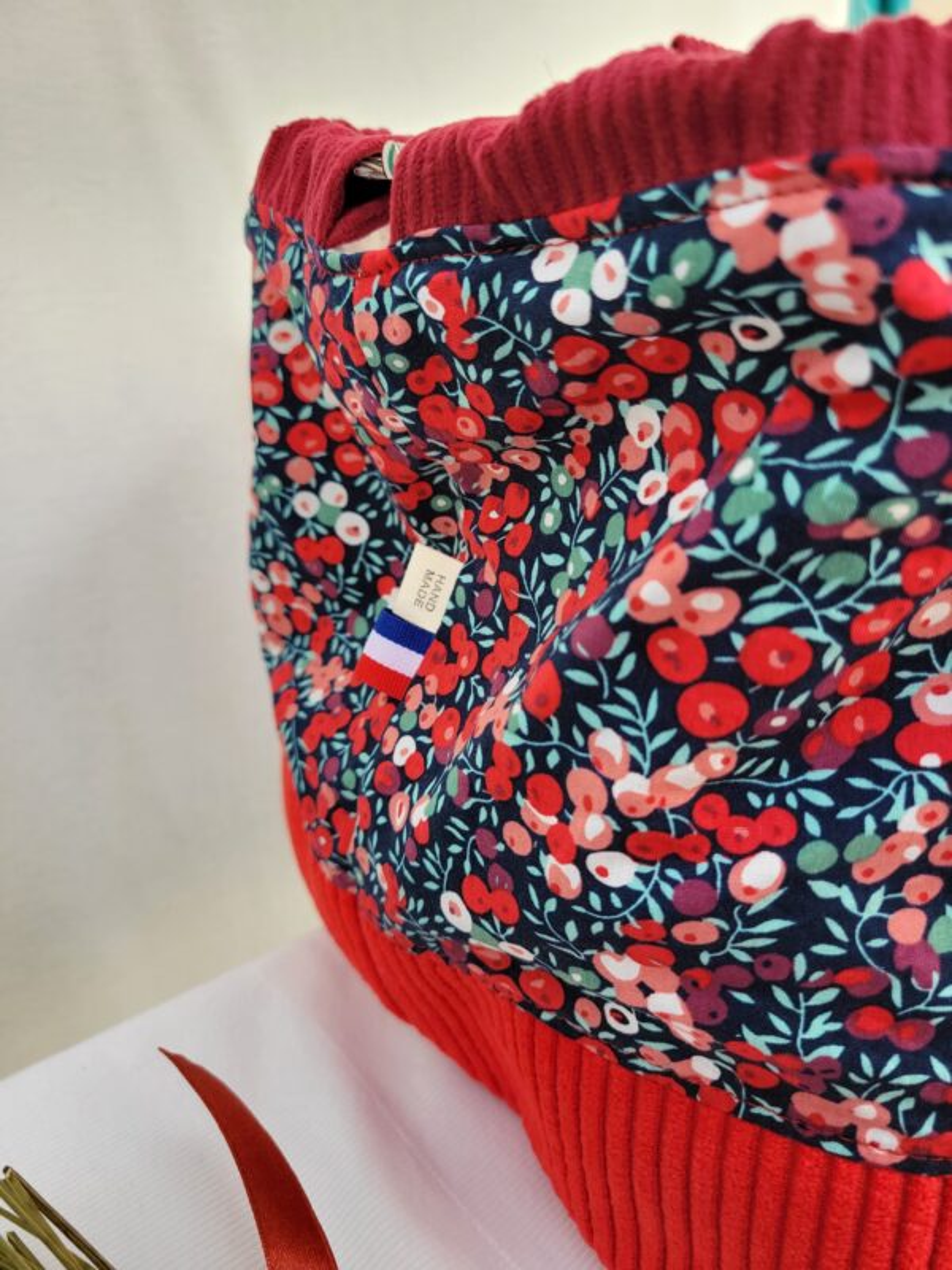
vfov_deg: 67.3
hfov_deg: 53.1
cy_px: 635
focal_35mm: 26
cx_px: 476
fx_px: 953
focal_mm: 5.4
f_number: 1.8
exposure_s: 1/514
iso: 40
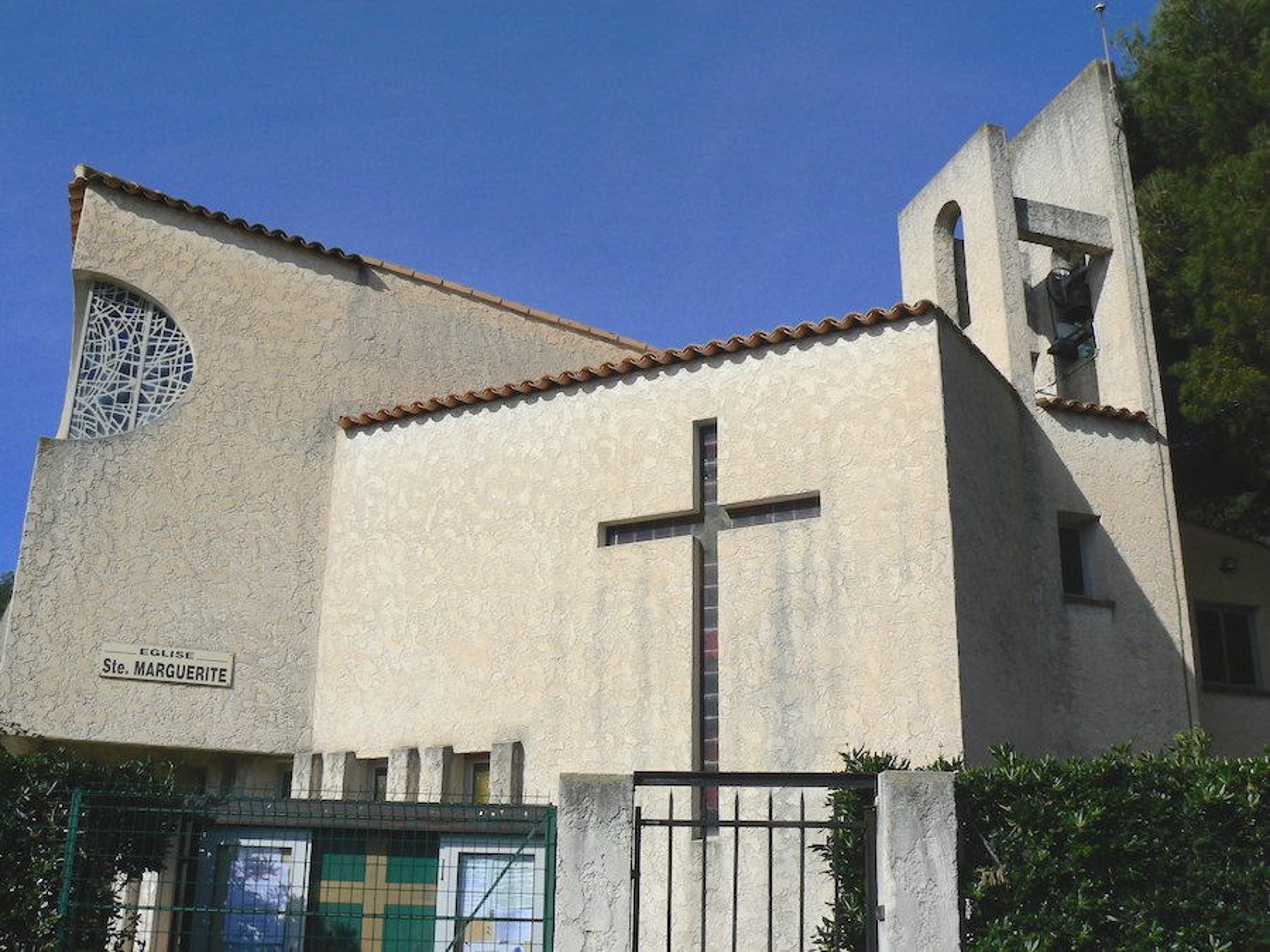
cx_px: 635
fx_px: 1321
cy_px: 476
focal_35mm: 36
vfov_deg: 39.7
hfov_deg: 51.4
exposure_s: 1/640
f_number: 8
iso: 80
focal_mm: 6
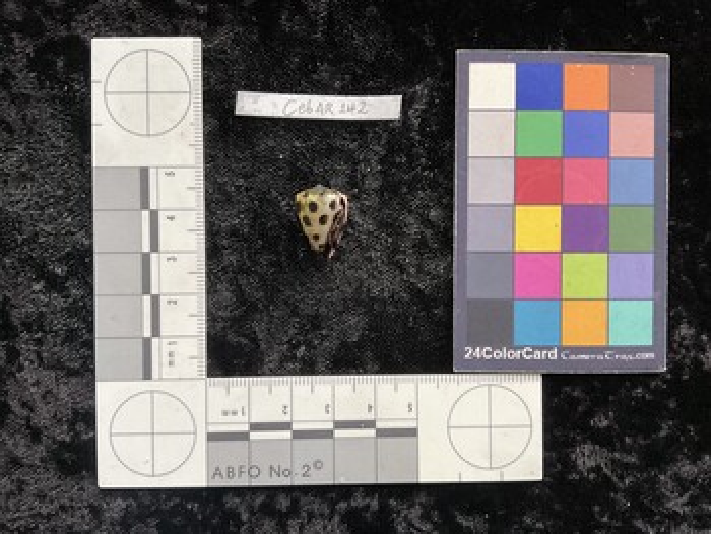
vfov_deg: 48.3
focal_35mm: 29
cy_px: 267
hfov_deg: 61.6
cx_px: 356
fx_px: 596
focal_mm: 3
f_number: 1.8
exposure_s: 1/60
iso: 160
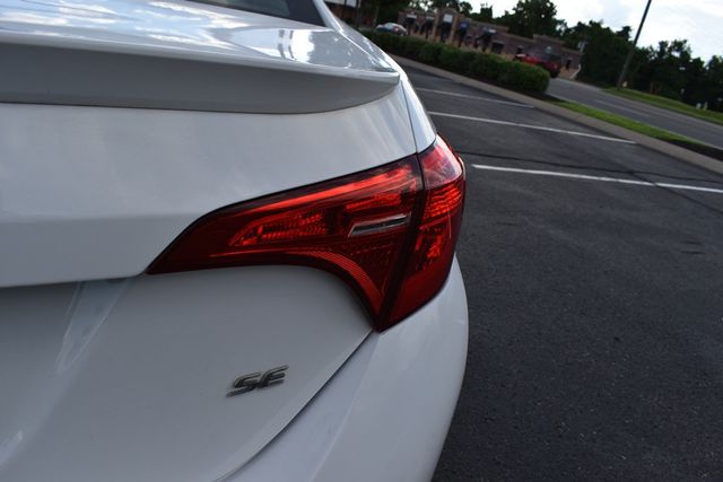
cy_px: 241
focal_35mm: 27
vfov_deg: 48.0
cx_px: 362
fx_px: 542
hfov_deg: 67.4
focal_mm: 18
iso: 140
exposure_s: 1/250
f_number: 8
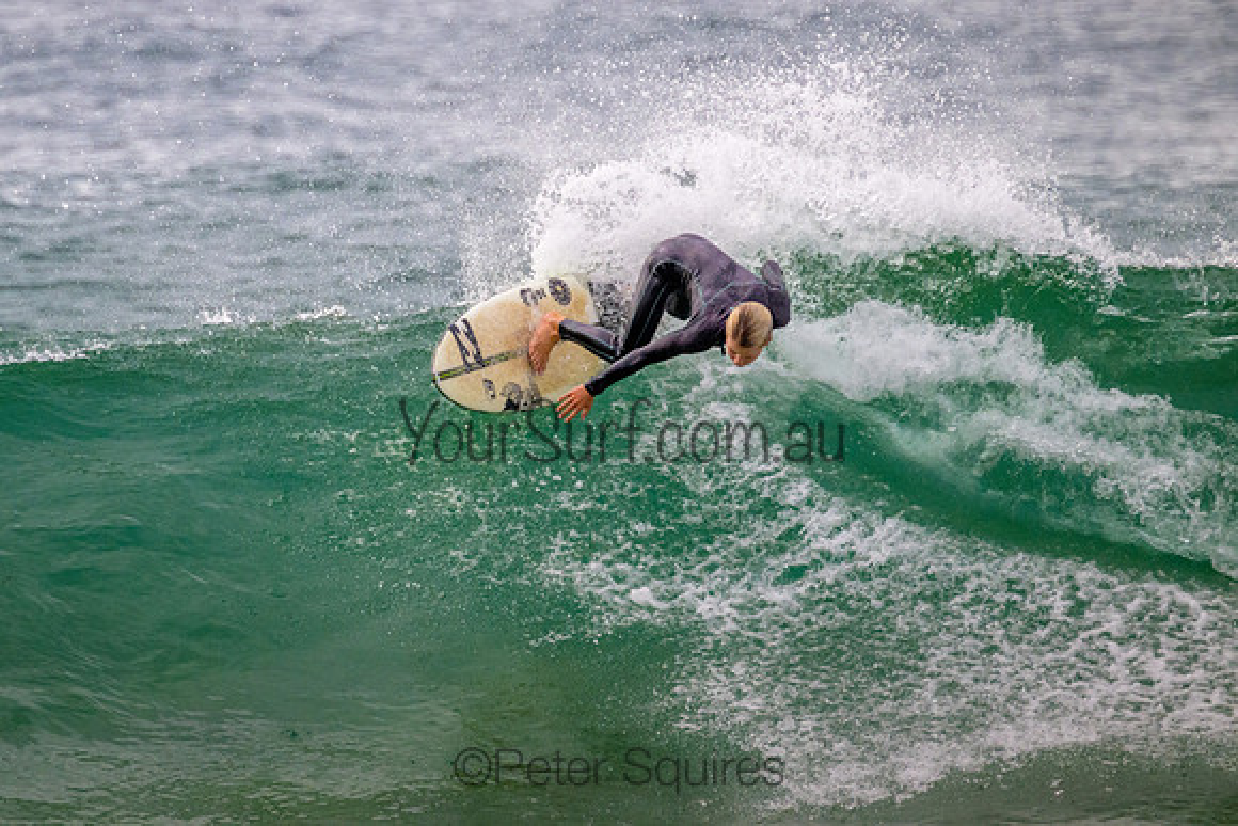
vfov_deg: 1.3
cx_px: 437
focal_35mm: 1035
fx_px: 35587
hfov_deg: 2.0
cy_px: 292
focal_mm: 800
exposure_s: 1/2000
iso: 2000
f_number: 11
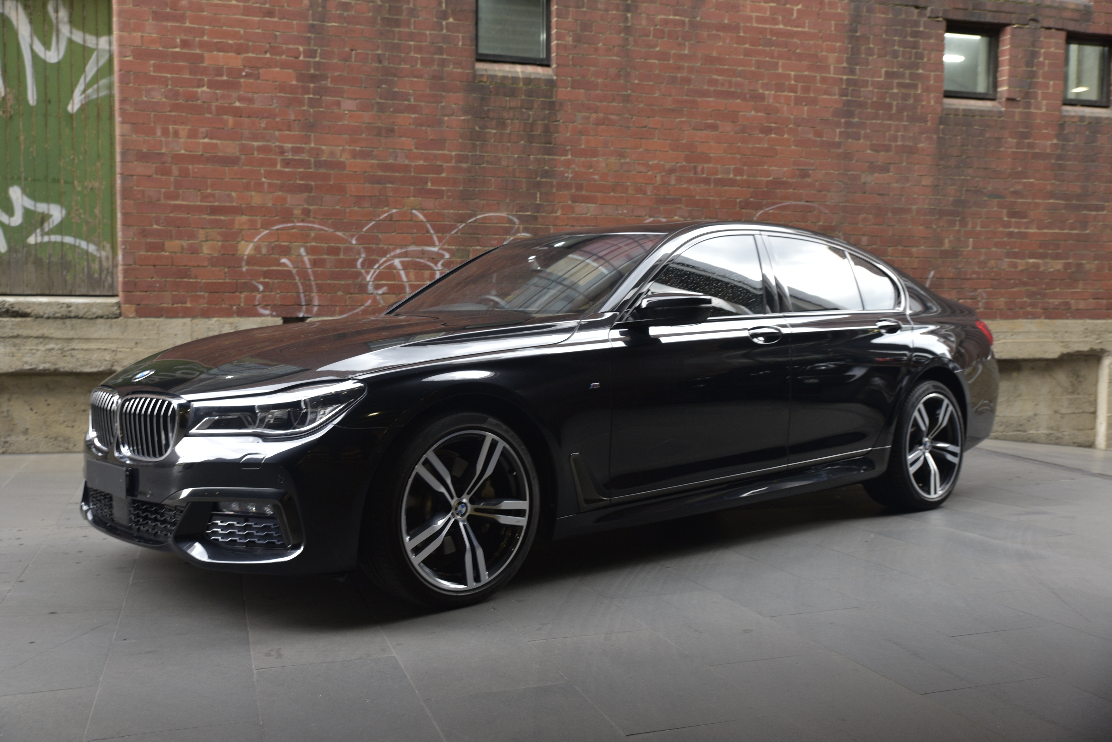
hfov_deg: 54.4
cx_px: 556
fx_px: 1081
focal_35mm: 35
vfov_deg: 37.9
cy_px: 371
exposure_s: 1/50
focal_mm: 35
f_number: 4.5
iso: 320
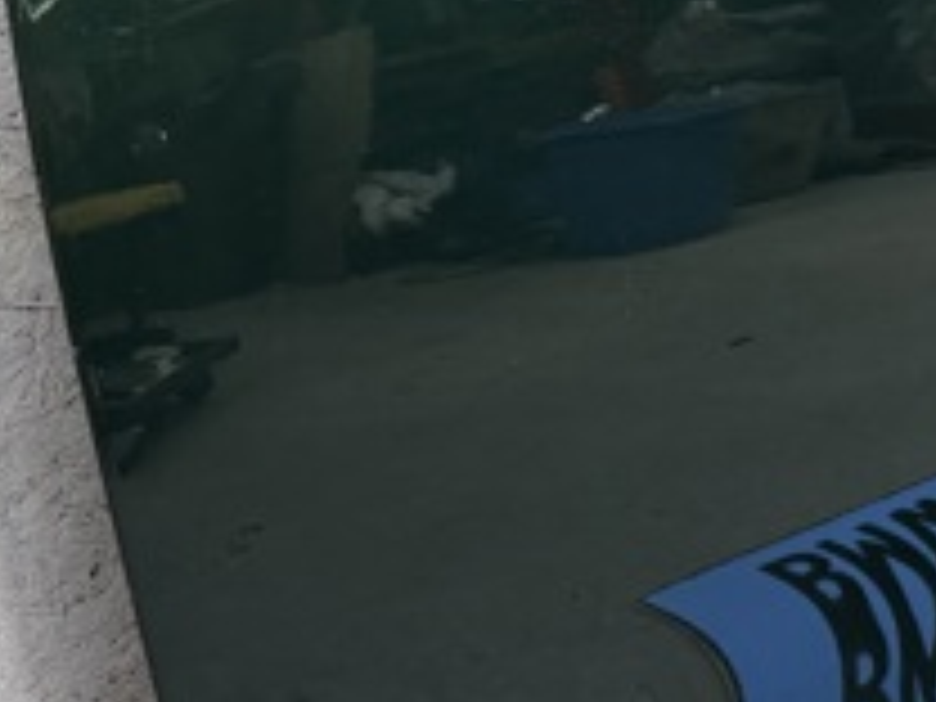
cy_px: 252
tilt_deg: -25.0
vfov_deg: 19.9
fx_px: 2001
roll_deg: -7.1
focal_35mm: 74
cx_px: 626
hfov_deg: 26.2
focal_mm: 6.76
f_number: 1.78
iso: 500
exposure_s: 1/53
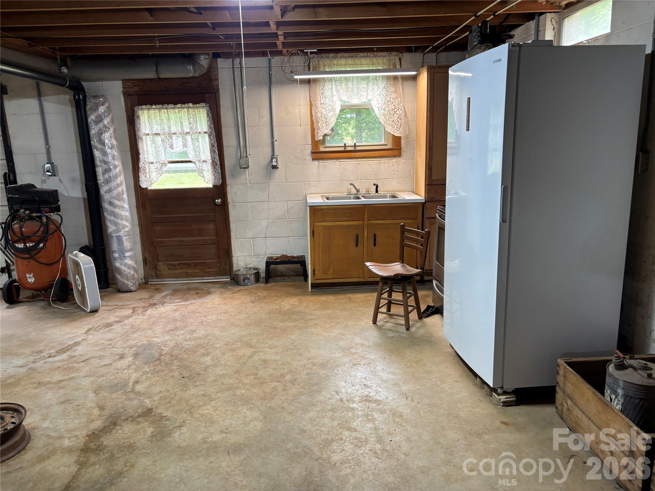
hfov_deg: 67.3
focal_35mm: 26
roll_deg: +3.2
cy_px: 246
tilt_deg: -13.3
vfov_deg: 53.1
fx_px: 492
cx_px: 328
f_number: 1.6
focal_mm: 5.96
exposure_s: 1/60
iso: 80
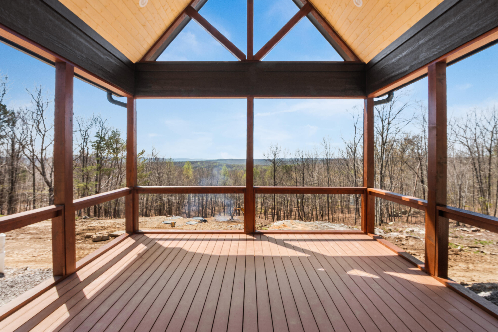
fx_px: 235
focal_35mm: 17
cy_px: 166
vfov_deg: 70.4
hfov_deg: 93.3
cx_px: 249
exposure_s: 1/13
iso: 100
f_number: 13
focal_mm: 17
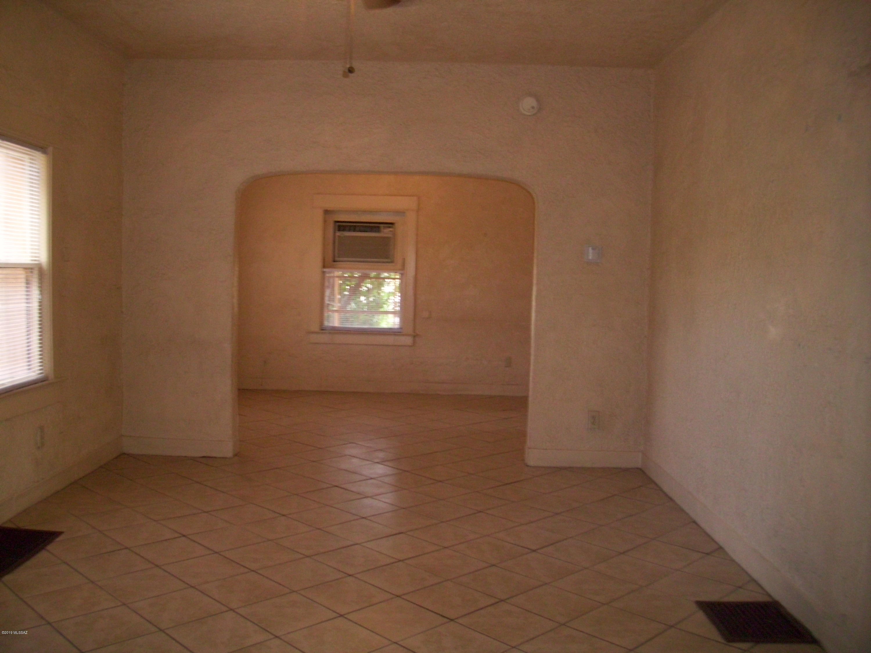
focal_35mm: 32
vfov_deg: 44.2
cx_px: 436
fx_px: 805
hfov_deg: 56.8
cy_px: 326
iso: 160
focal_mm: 5.7
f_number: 2.9
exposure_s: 1/40
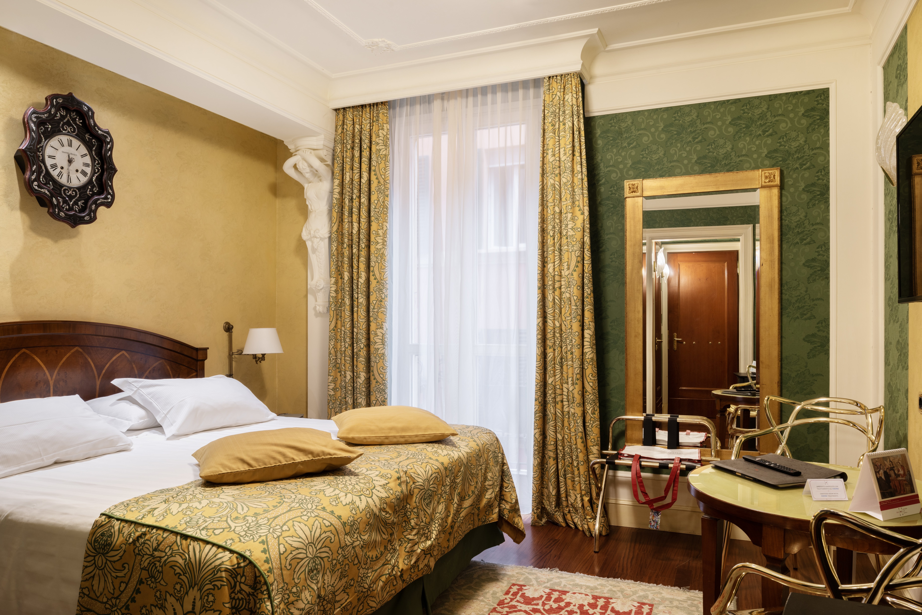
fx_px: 615
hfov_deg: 73.7
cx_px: 461
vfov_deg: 53.2
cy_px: 308
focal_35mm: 24
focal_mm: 24
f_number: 11
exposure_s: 2
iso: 100
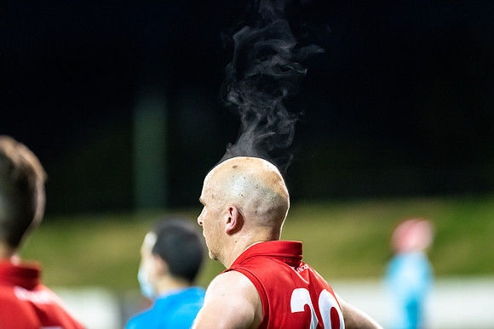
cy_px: 164
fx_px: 4117
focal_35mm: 300
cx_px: 247
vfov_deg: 4.6
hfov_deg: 6.9
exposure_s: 1/1250
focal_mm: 300
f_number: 2.8
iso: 9000
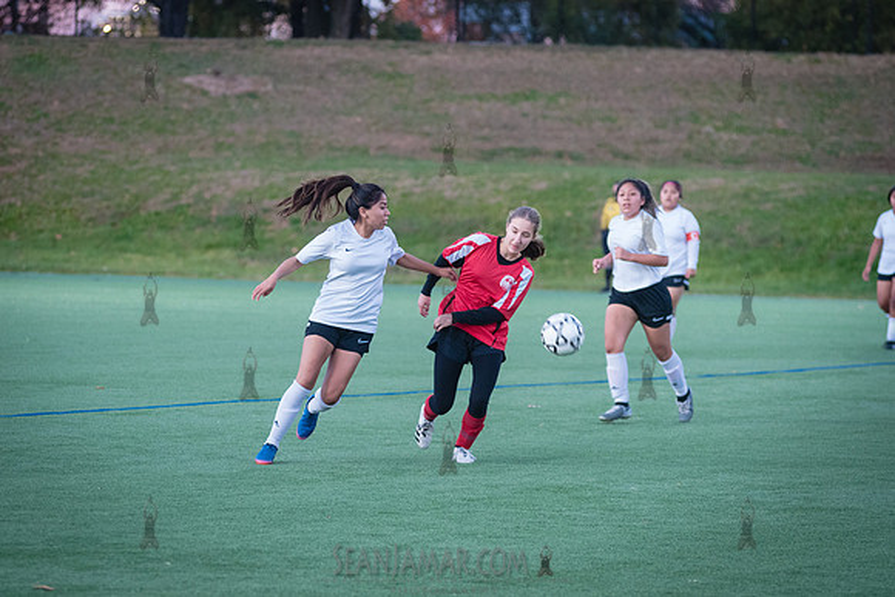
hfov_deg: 11.4
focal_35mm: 181
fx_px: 4498
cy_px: 251
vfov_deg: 7.6
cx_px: 420
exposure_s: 1/250
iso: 2000
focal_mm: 145
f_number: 4
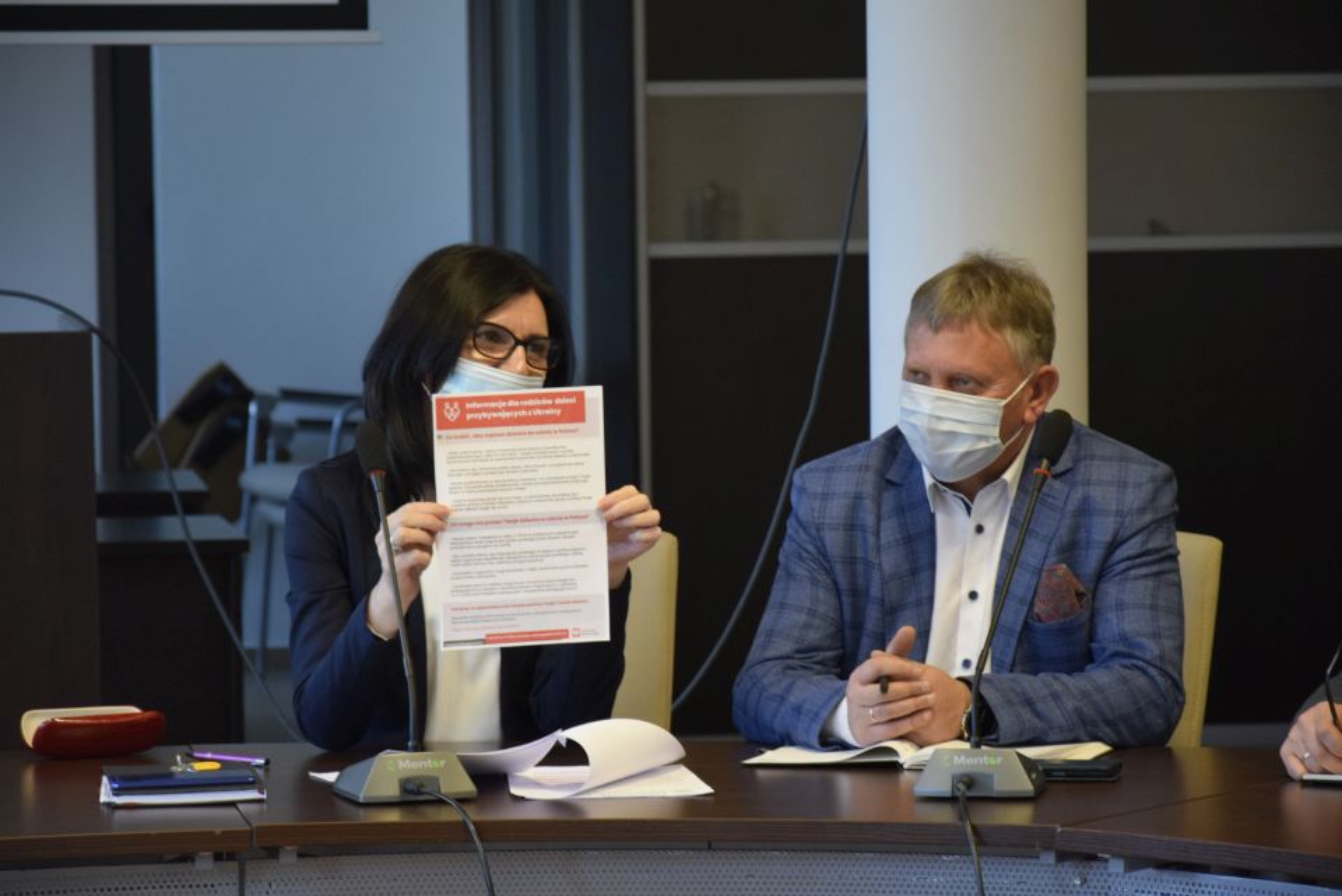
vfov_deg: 8.7
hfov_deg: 13.0
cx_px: 671
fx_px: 5874
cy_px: 448
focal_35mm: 158
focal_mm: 105
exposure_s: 1/60
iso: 2200
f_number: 5.6
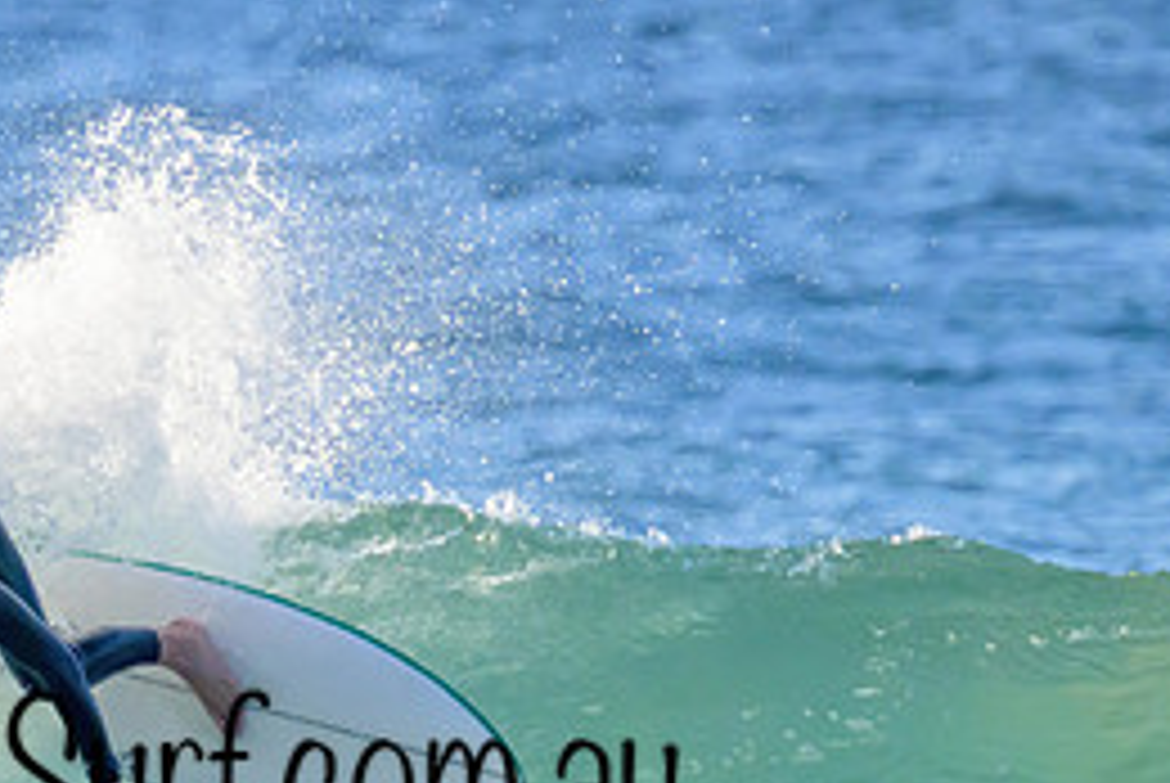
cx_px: 103
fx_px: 55506
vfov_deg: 0.8
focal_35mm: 1706
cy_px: 641
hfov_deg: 1.2
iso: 2500
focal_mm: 700
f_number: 11
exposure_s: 1/2000
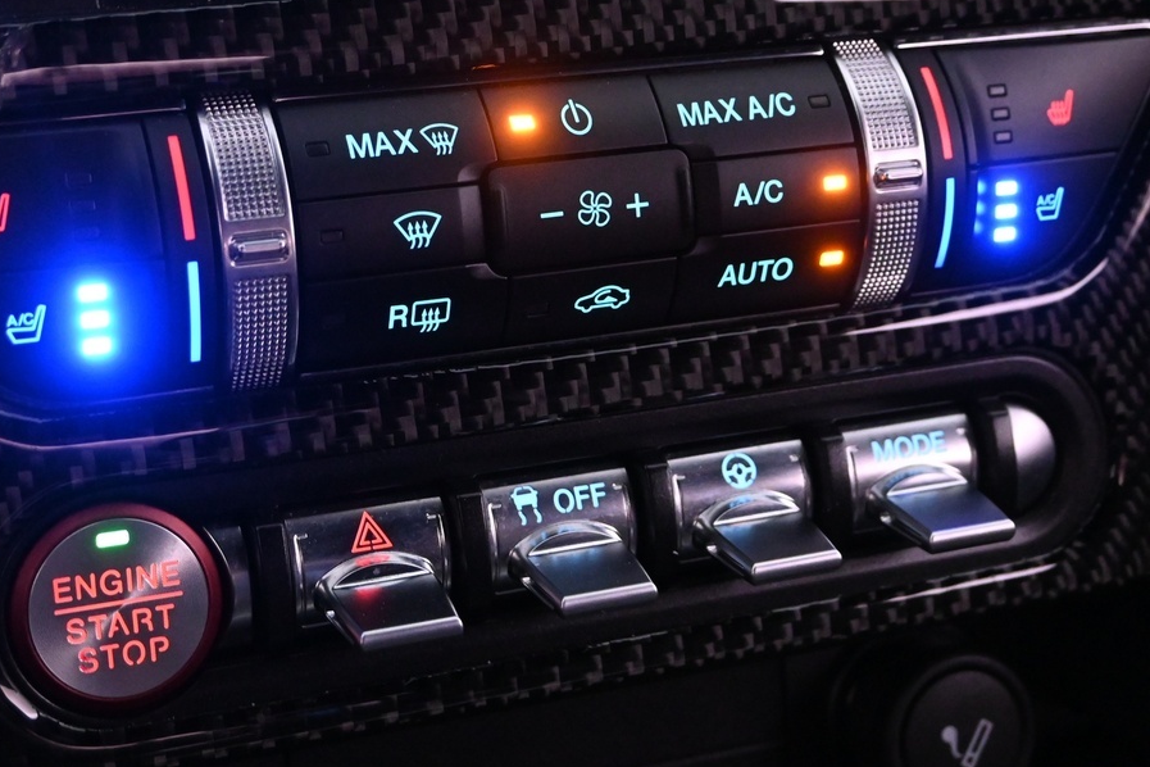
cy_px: 285
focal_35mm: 65
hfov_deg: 30.9
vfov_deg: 20.9
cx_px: 506
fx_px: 2076
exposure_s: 1/30
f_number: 4.2
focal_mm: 24
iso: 3200
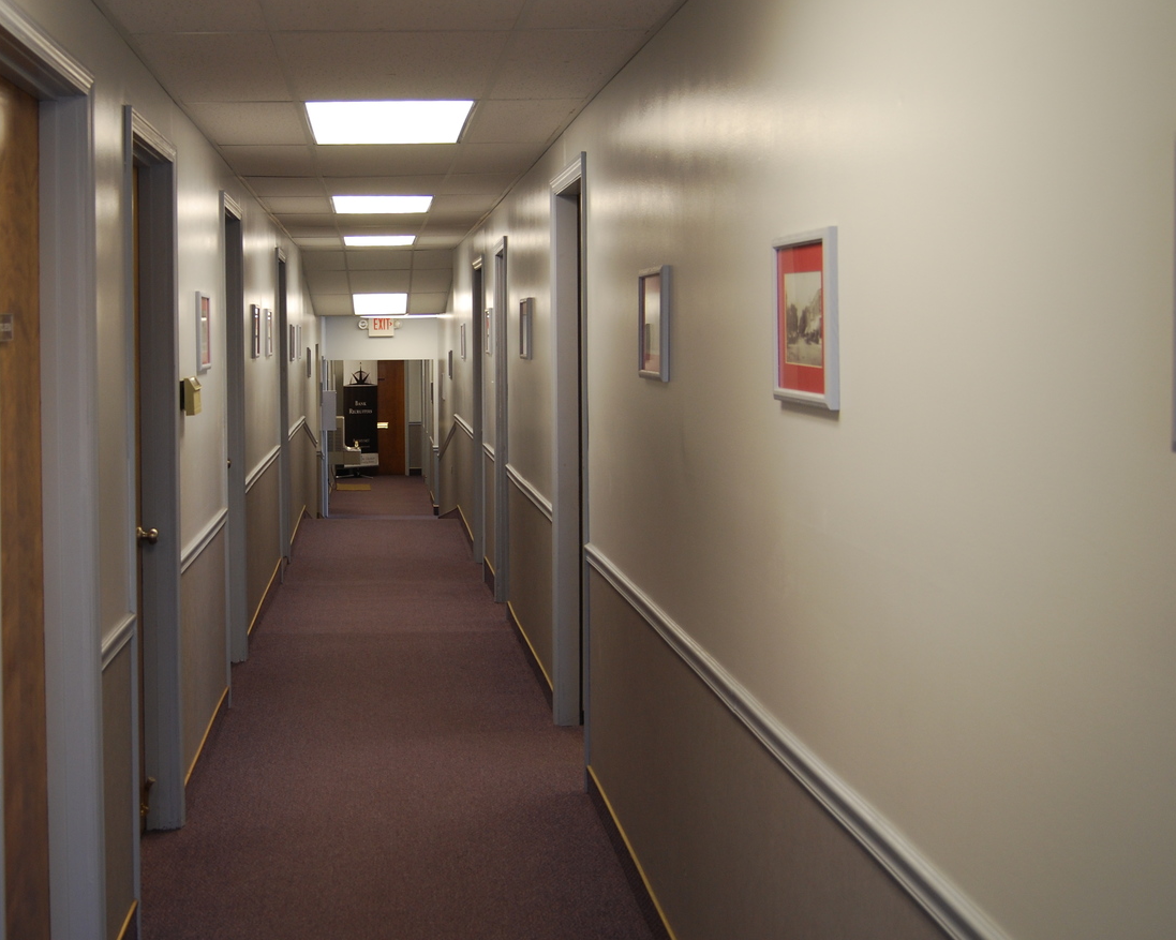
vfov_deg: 31.6
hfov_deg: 38.4
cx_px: 361
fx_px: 1659
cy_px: 387
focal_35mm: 48
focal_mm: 23
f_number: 3.8
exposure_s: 1/40
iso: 200
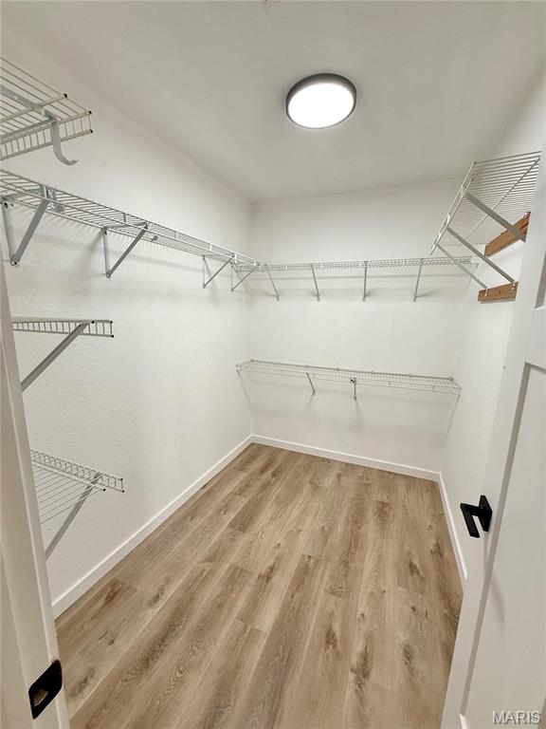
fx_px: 294
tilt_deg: -9.8
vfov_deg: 102.1
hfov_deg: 85.7
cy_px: 364
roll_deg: -1.5
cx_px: 273
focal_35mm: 14
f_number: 2.2
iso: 200
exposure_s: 1/120
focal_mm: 2.22
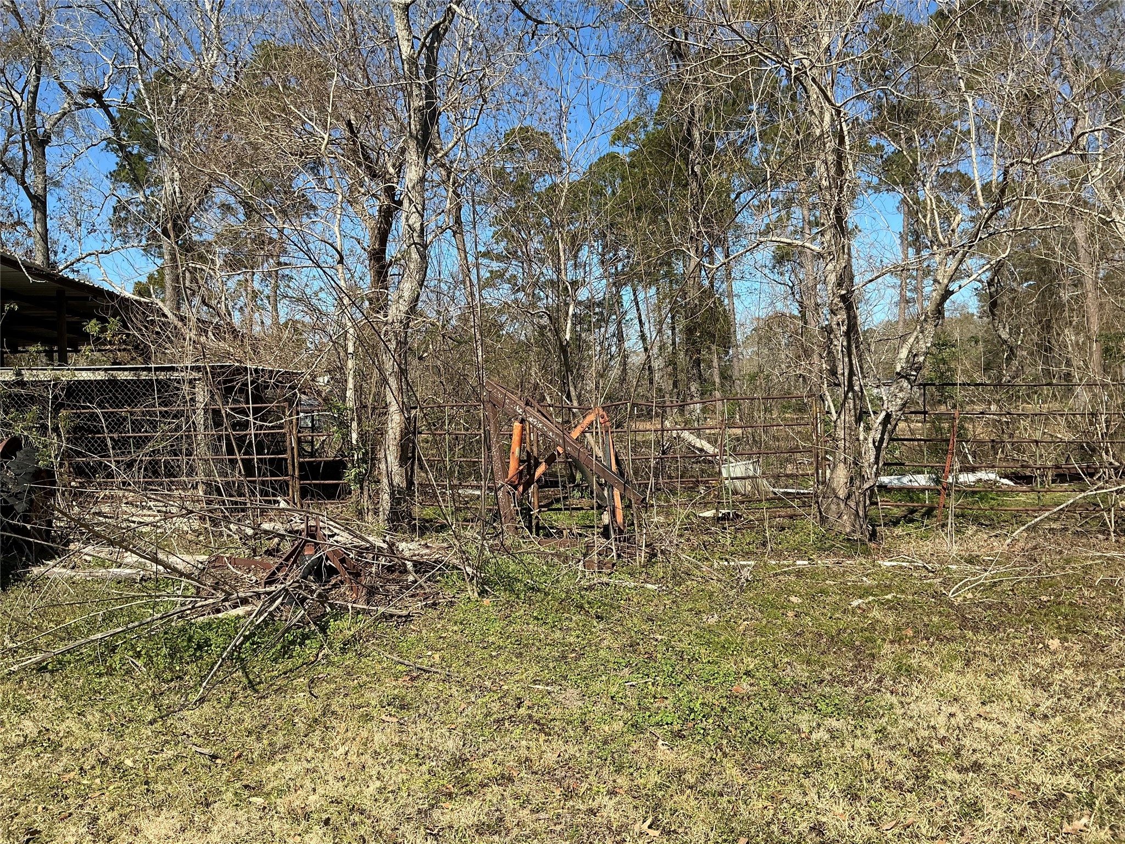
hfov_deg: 61.7
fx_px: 942
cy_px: 422
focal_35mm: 29
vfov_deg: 48.2
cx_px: 562
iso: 25
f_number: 1.8
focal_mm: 3
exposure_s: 1/1451
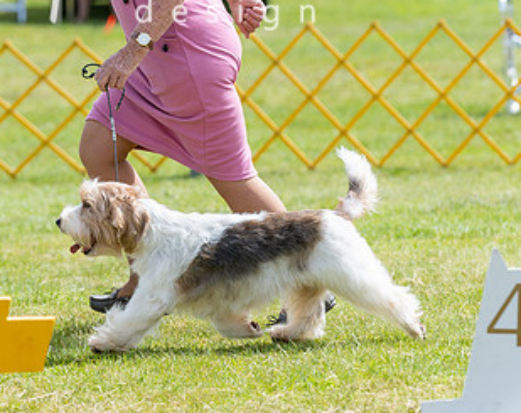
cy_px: 69
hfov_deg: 7.7
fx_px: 3872
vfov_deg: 6.1
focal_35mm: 252
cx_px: 109
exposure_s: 1/1000
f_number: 3.5
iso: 100
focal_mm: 121
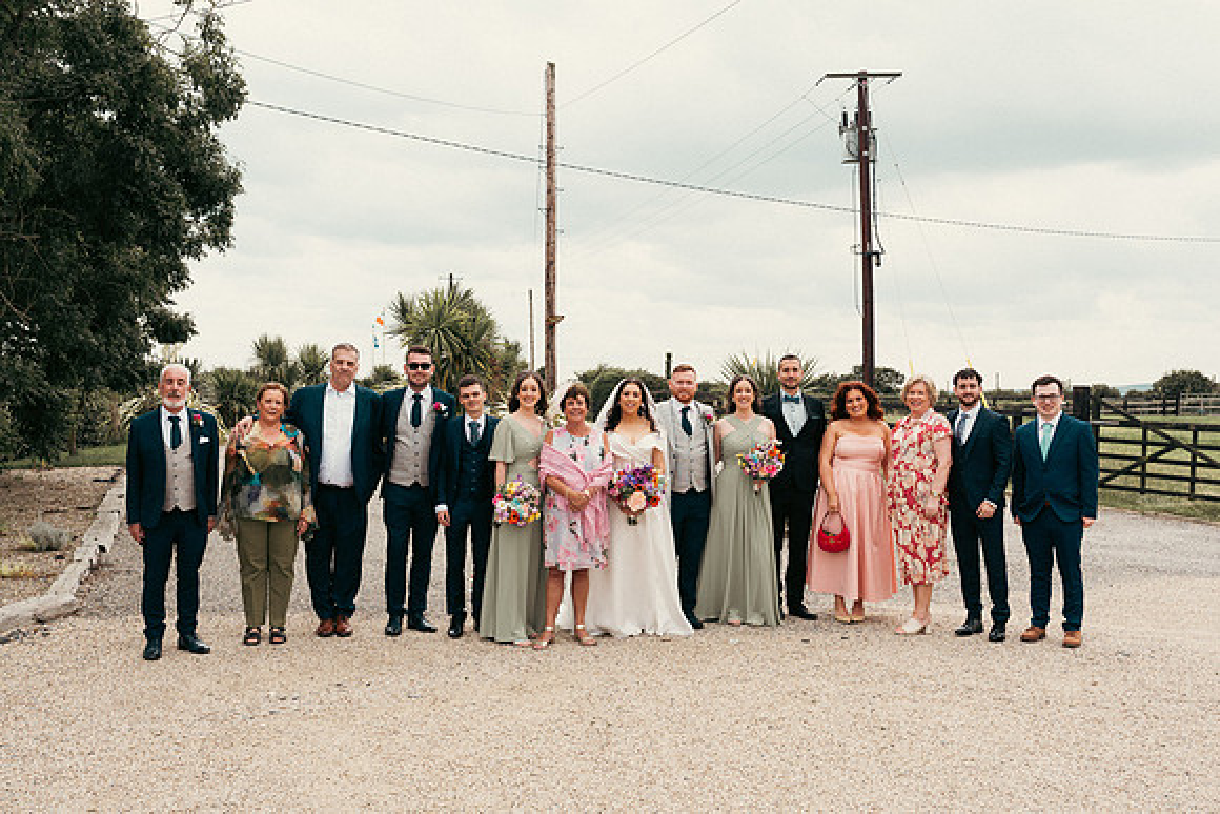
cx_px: 610
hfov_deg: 54.4
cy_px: 407
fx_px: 1186
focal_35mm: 35
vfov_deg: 37.9
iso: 125
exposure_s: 1/160
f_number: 6.3
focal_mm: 35
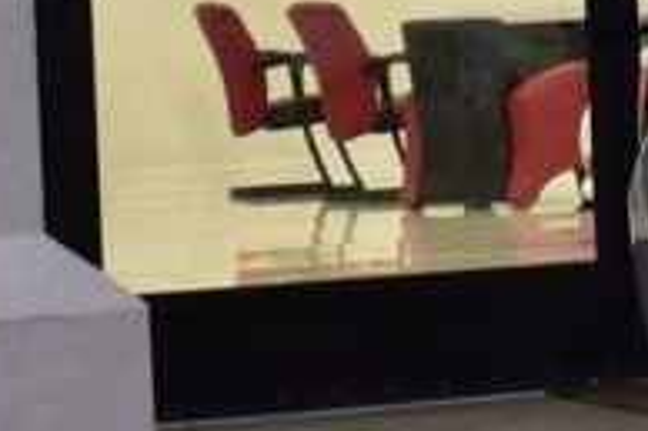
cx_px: 919
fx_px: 5413
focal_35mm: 301
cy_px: -114
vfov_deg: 4.5
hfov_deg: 6.8
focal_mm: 38
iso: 400
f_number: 7.1
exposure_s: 1/25
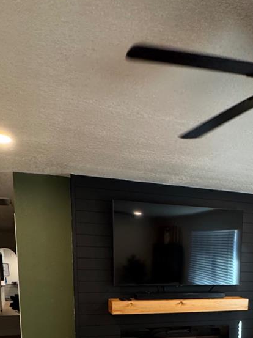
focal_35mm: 38
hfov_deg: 36.9
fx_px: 371
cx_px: 185
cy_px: 324
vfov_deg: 43.3
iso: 250
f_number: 2.2
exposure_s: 1/60
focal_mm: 2.22
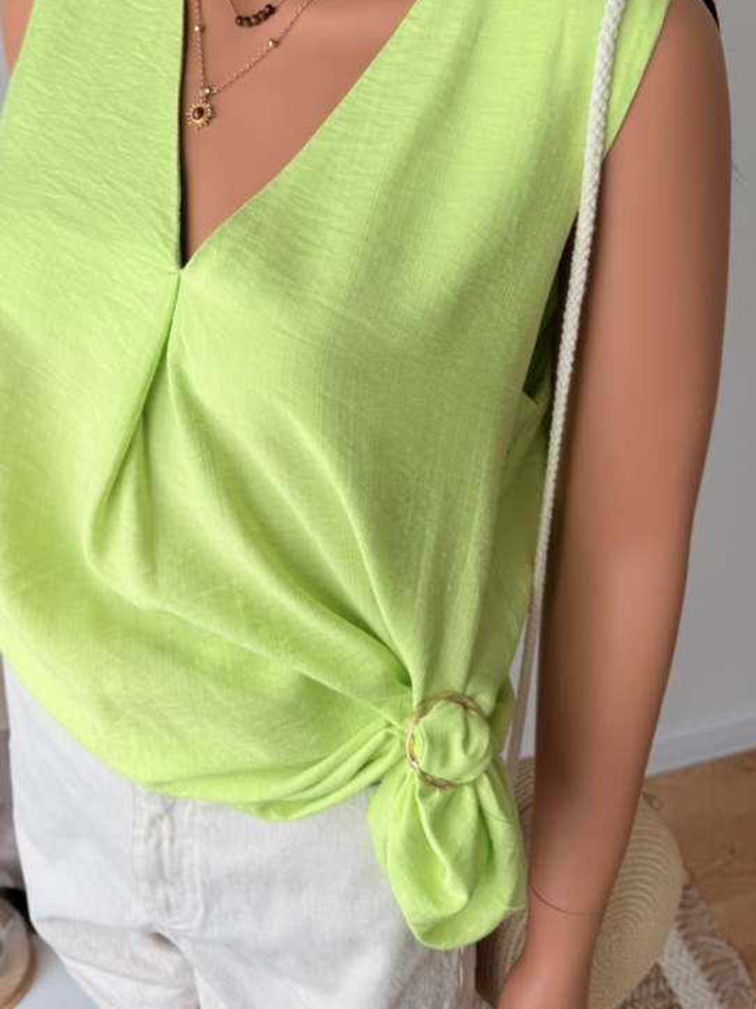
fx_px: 990
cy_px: 328
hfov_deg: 41.5
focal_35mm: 34
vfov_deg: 52.8
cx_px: 290
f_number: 1.78
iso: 80
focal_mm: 6.76
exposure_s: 1/121
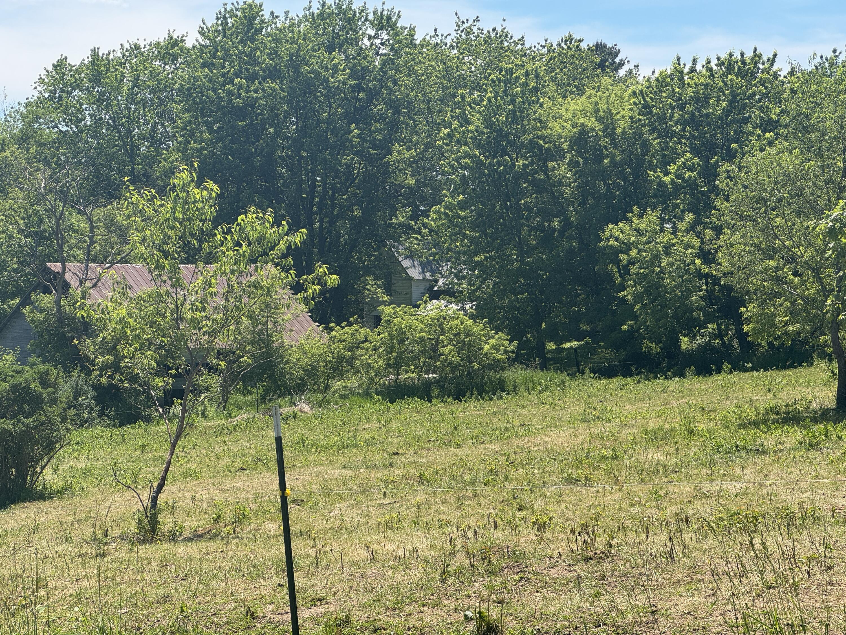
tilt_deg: -1.7
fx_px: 1882
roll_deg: -1.6
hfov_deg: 25.3
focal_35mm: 77
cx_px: 423
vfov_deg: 19.1
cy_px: 318
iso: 25
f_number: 2.8
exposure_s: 1/637
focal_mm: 9
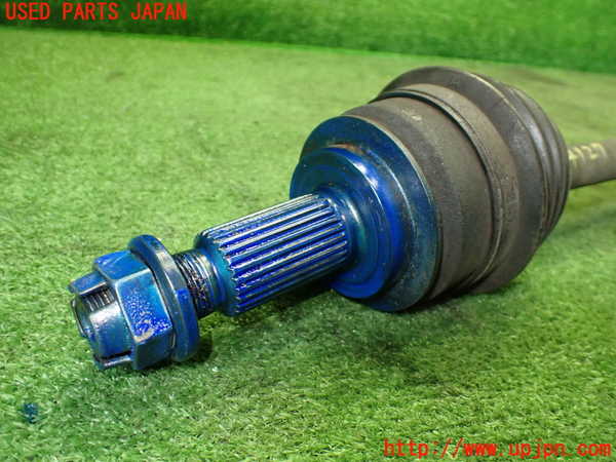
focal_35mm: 30
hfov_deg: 60.0
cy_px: 231
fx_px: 534
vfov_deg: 46.8
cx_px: 308
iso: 800
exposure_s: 1/100
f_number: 2.3
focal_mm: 5.4
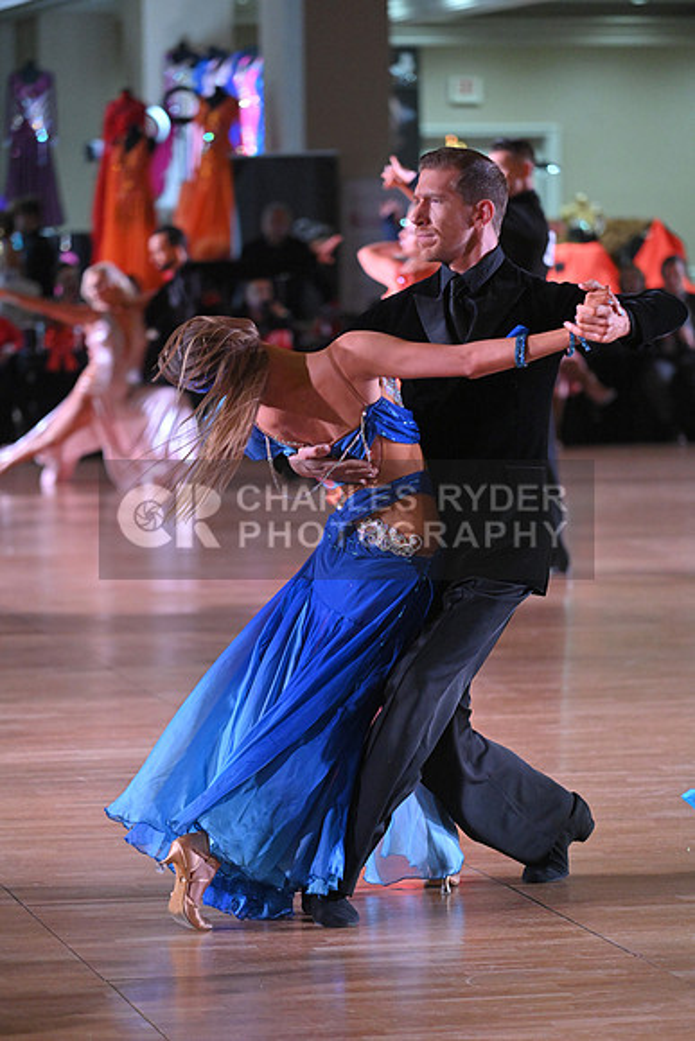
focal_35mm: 160
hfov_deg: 8.6
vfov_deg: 12.8
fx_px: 4630
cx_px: 348
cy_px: 520
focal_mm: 160
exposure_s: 1/320
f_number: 4
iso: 4000
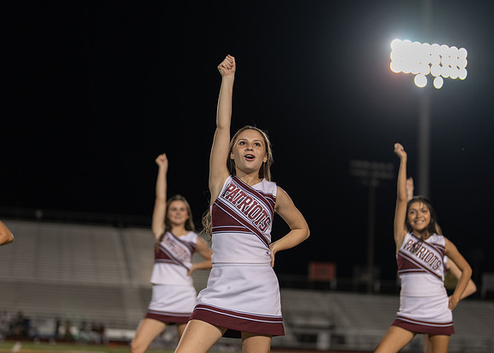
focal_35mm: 72
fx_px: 1011
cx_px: 245
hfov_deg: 27.4
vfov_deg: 19.8
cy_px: 188
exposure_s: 1/1000
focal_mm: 50
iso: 500
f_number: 1.2
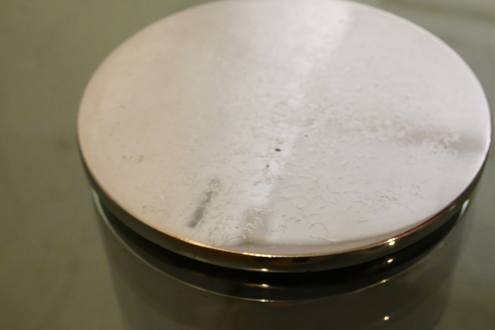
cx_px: 247
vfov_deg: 24.2
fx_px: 770
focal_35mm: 56
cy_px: 143
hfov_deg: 35.6
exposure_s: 1/80
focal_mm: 9.5
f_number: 3.9
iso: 800
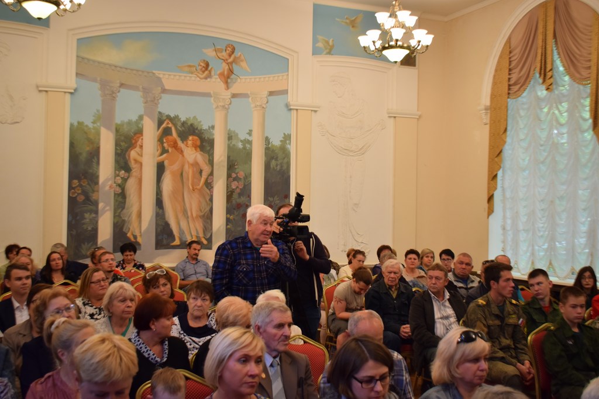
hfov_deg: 43.6
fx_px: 749
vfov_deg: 29.9
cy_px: 200
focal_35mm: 45
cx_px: 300
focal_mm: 30
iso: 800
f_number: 4.2
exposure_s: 1/60
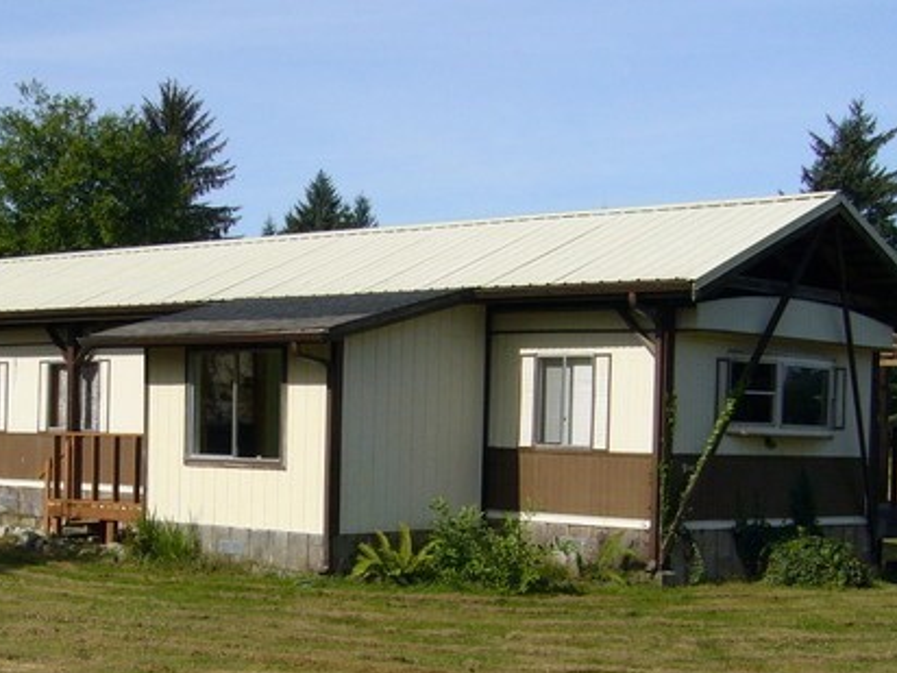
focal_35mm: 68
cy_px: 477
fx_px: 1762
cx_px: 279
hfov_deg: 28.3
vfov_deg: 21.5
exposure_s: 1/500
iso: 80
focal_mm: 5.8
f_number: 2.8
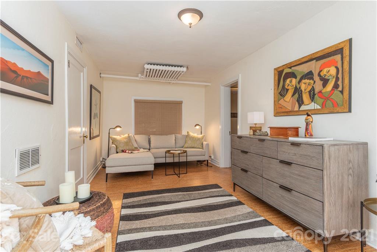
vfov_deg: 70.5
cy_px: 126
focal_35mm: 17
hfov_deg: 93.3
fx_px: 178
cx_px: 188
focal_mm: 17
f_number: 7.1
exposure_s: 1/60
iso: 400
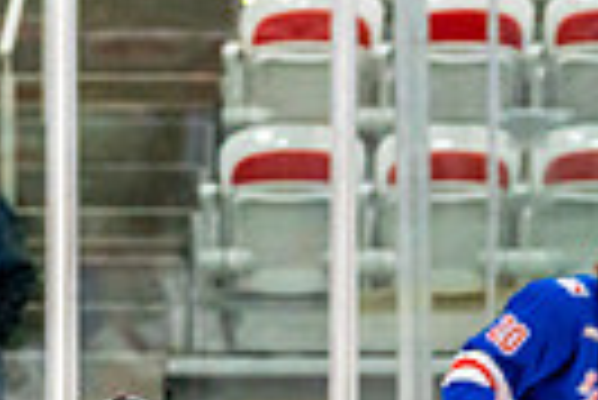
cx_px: 620
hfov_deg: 3.8
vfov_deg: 2.5
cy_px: 816
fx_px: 9113
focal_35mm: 548
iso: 3200
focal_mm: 126
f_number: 2.8
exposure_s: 1/1250
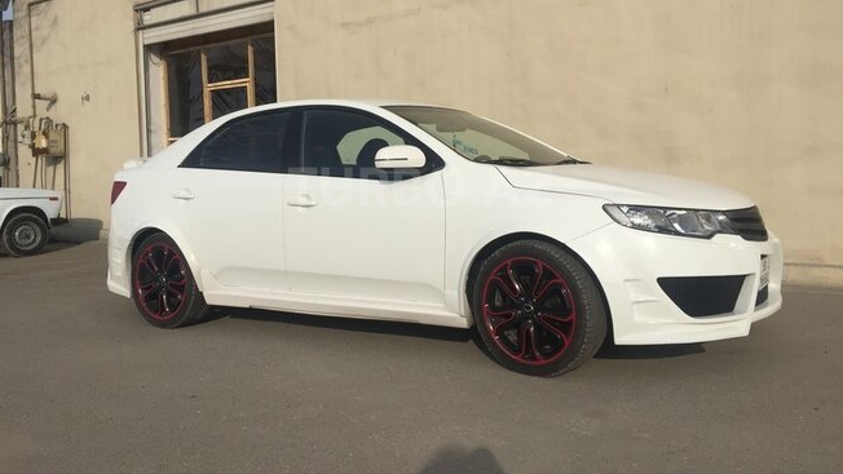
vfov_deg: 36.5
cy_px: 187
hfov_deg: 61.0
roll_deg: +1.3
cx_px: 420
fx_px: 715
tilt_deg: -1.4
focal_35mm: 32
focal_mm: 4.15
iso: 32
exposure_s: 1/3597
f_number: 2.2
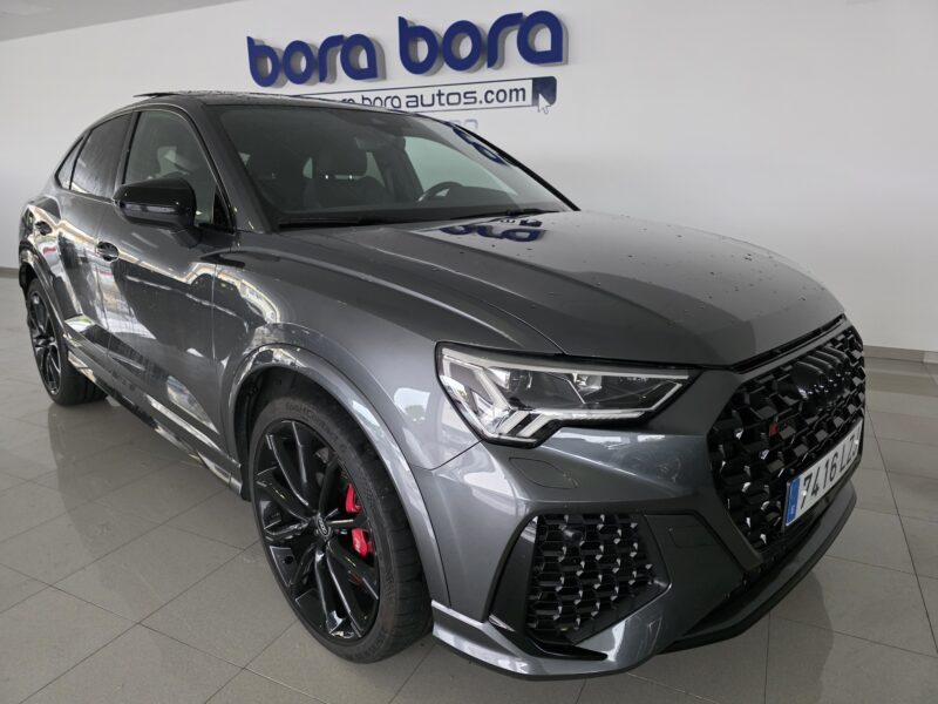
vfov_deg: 58.9
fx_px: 623
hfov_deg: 73.9
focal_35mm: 23
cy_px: 352
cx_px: 469
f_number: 1.7
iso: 1250
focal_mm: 6.3
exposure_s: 1/100
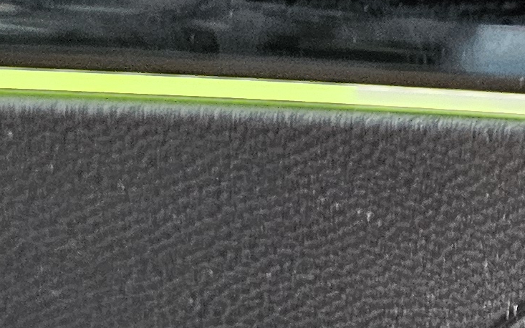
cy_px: 471
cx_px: 737
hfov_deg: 14.8
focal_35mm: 133
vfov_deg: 9.6
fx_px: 1903
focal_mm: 6.3
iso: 500
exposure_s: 1/25
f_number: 1.7
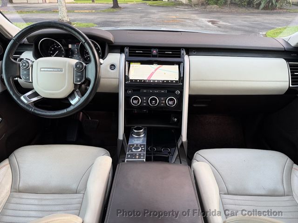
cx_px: 149
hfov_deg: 71.6
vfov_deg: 56.8
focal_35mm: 24
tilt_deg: -29.9
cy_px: 112
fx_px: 207
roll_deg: -0.6
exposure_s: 1/62
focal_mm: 6.76
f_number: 1.78
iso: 200
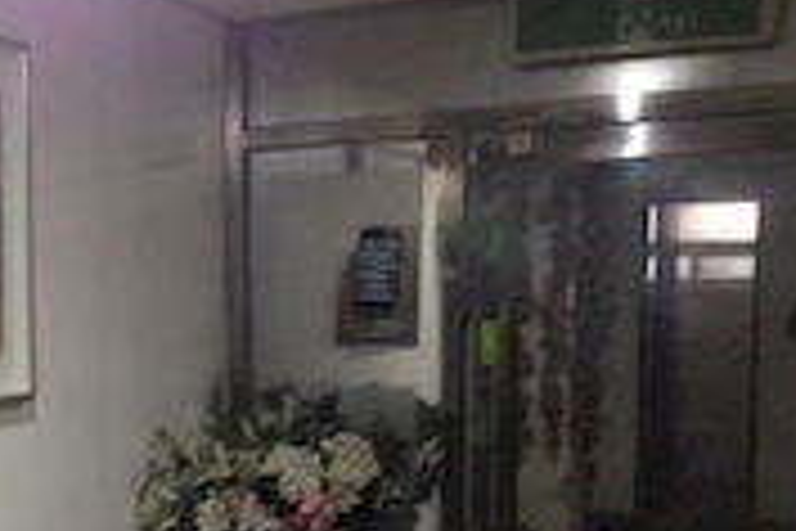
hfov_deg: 28.3
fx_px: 1503
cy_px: 486
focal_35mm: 68
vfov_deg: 19.6
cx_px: 49
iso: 320
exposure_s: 1/20
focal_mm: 4.12
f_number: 2.4
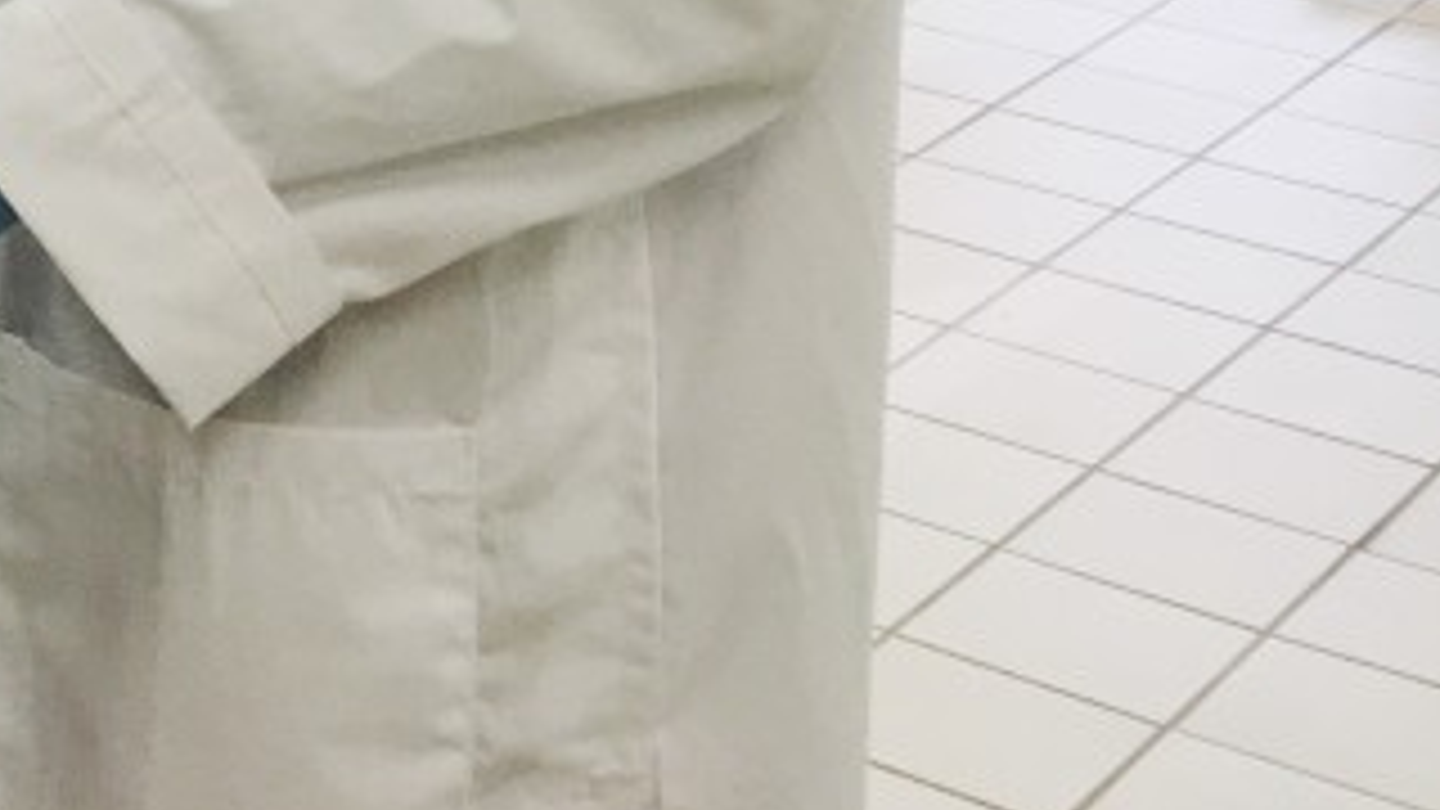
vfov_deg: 10.8
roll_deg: -0.9
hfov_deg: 18.6
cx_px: -742
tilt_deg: -4.2
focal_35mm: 101
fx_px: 3856
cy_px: -886
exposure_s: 1/120
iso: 40
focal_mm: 4.15
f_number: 2.2
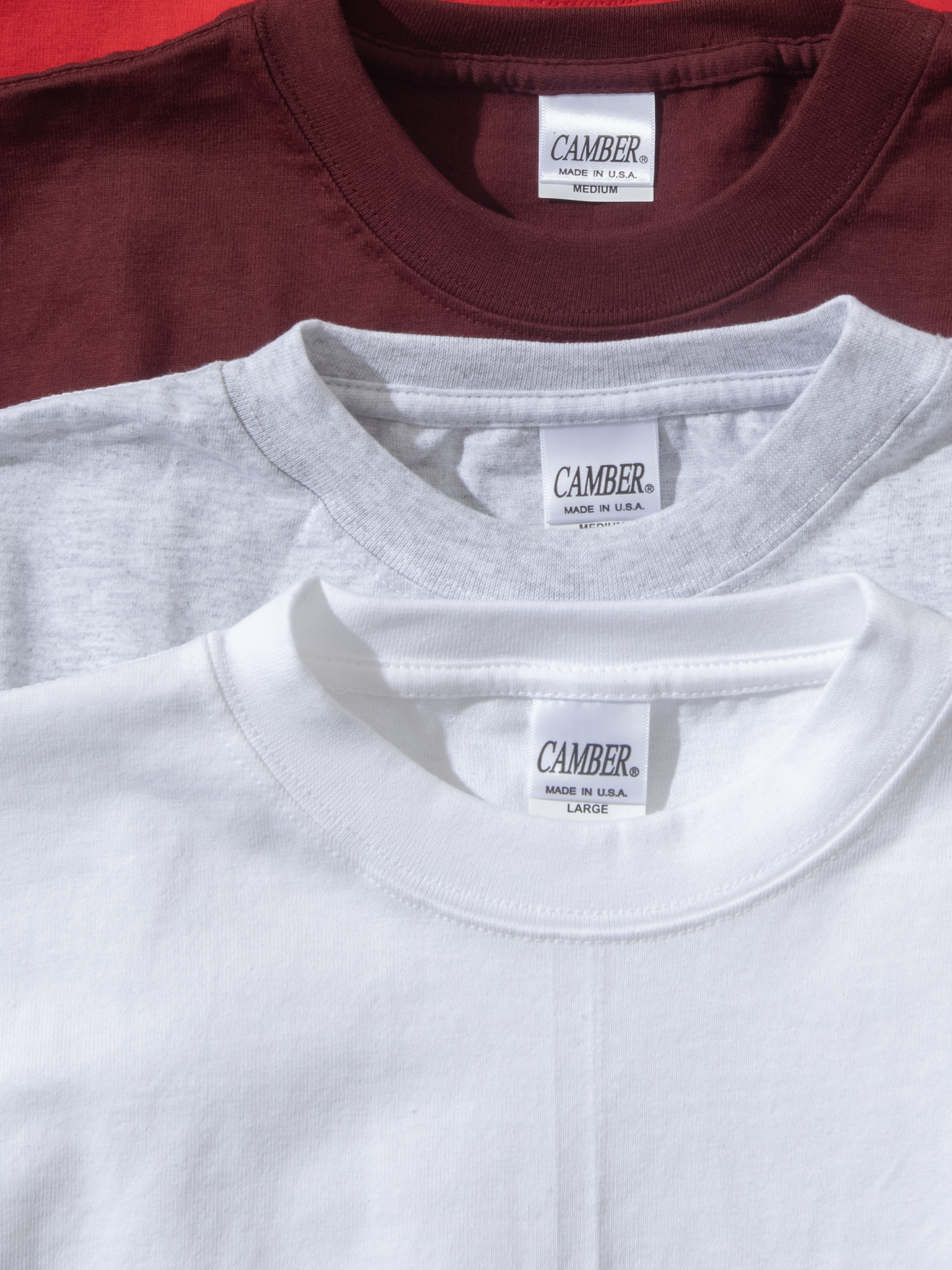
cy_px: 258
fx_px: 3044
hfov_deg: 17.7
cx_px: 650
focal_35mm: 83
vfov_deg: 23.2
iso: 250
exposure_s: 1/100
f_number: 11
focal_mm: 28
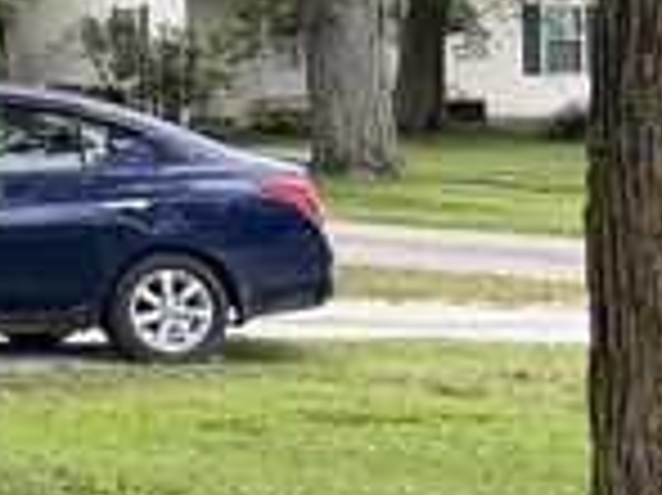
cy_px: -54
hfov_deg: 8.9
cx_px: -1504
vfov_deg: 8.8
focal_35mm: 167
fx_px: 3191
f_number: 1.78
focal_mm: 6.76
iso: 100
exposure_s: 1/920
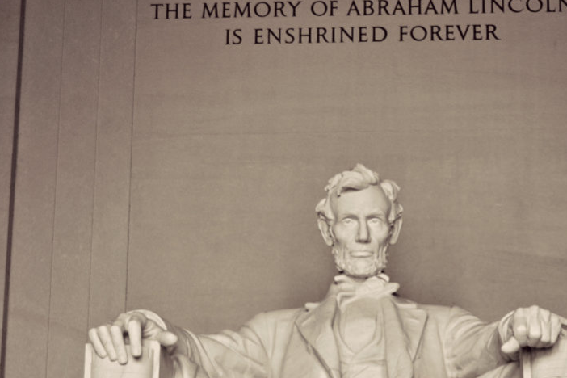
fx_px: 1291
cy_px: 217
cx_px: 358
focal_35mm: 82
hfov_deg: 24.7
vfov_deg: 16.6
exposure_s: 1/80
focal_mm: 32
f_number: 4.8
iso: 400
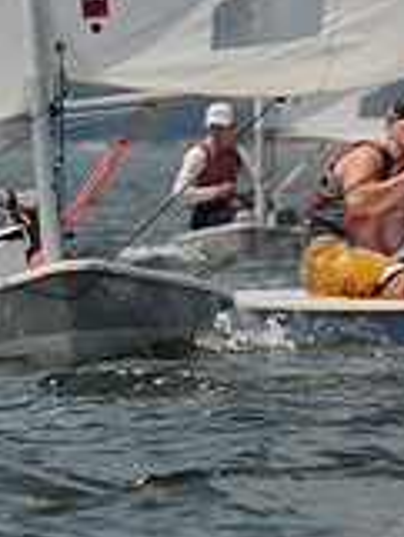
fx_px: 24135
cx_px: 30
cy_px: 88
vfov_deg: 1.3
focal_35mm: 1553
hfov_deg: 1.0
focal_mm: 300
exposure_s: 1/500
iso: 200
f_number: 9
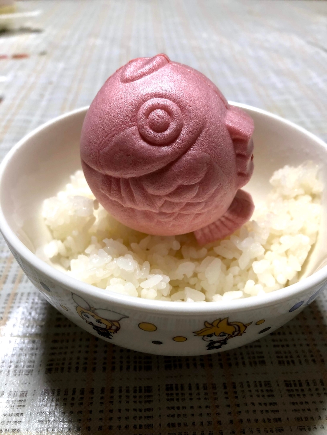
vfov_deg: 63.4
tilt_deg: -38.9
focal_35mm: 28
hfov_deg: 49.7
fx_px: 353
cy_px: 218
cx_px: 164
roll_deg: +0.1
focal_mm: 3.99
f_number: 1.8
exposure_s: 1/29
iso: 40
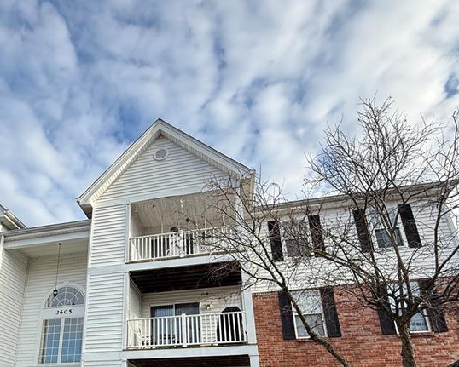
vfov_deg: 51.0
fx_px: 353
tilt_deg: +20.6
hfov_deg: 64.0
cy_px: 301
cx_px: 146
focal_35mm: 26
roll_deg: -1.0
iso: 50
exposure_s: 1/335
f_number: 2.2
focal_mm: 2.22
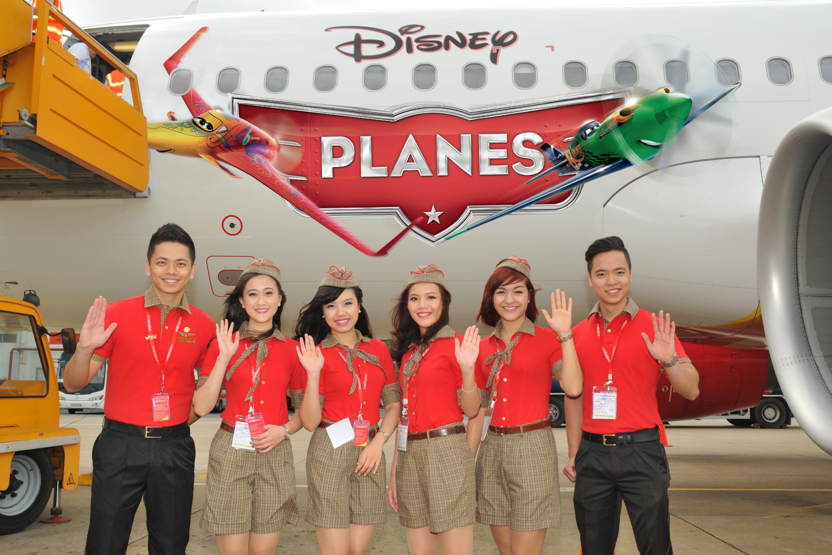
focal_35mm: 39
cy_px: 273
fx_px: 890
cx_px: 421
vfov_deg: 34.6
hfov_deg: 50.1
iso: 200
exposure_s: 1/250
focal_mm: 25
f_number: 8
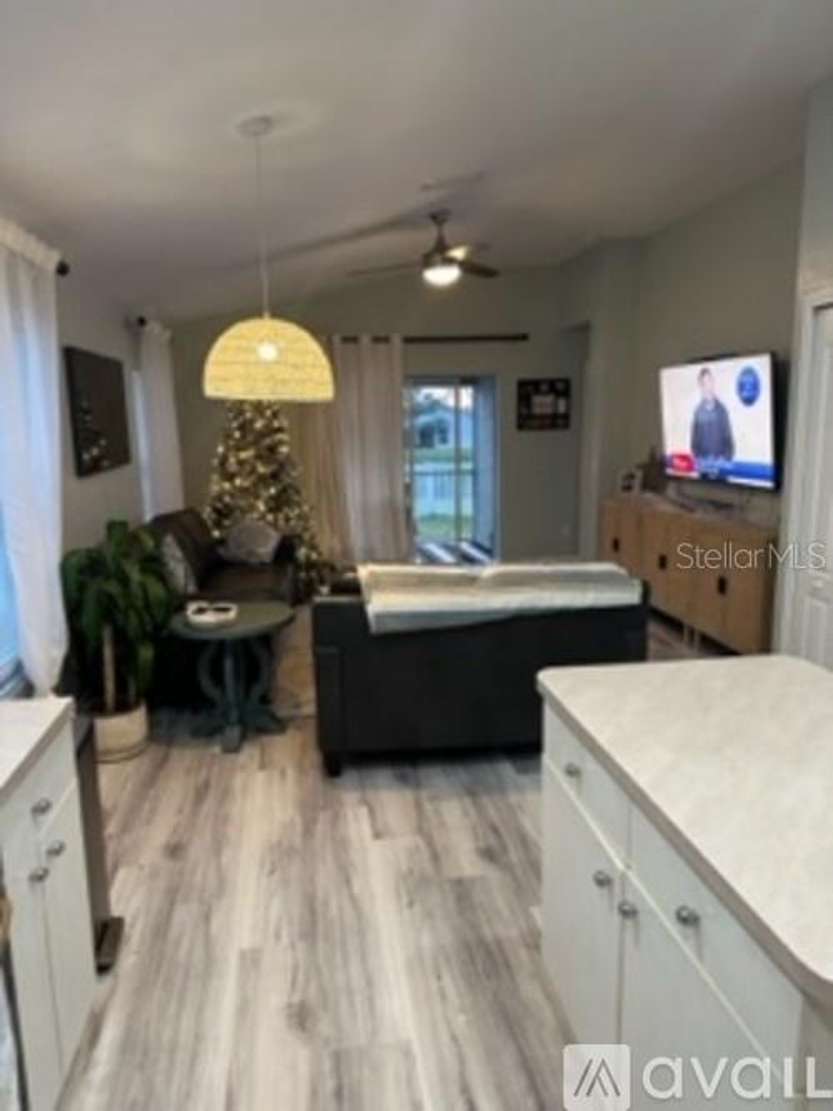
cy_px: 556
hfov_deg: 56.8
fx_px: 770
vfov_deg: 71.6
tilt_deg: -10.1
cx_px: 416
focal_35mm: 24
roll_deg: +1.1
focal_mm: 6.86
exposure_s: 1/60
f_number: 1.78
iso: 200
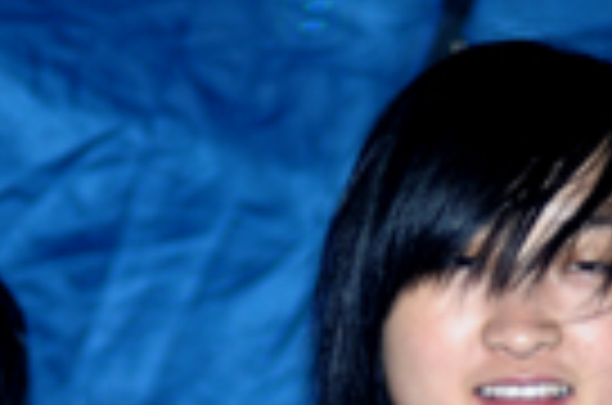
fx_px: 4681
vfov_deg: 4.9
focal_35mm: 276
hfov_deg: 7.5
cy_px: 594
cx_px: 387
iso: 200
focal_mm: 50
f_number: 1.6
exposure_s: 1/125
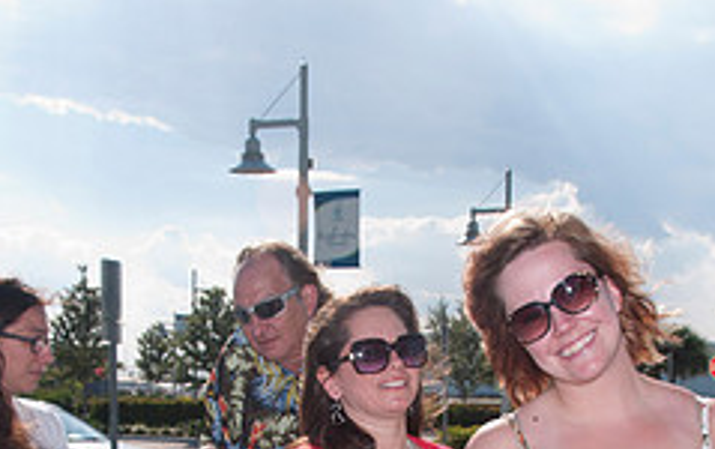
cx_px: 386
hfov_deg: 27.8
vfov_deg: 17.1
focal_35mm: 74
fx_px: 1444
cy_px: 501
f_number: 9
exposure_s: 1/250
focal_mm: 20
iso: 100
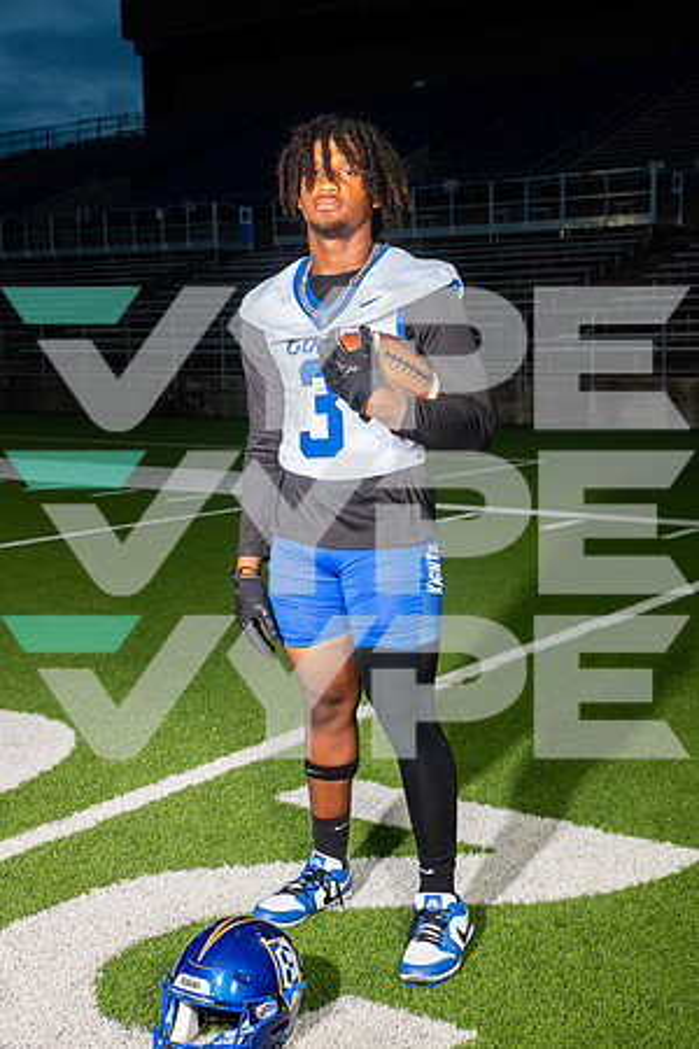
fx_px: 1398
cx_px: 350
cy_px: 524
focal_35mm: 48
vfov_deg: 41.1
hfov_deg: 28.1
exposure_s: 1/320
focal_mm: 48
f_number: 7.1
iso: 800
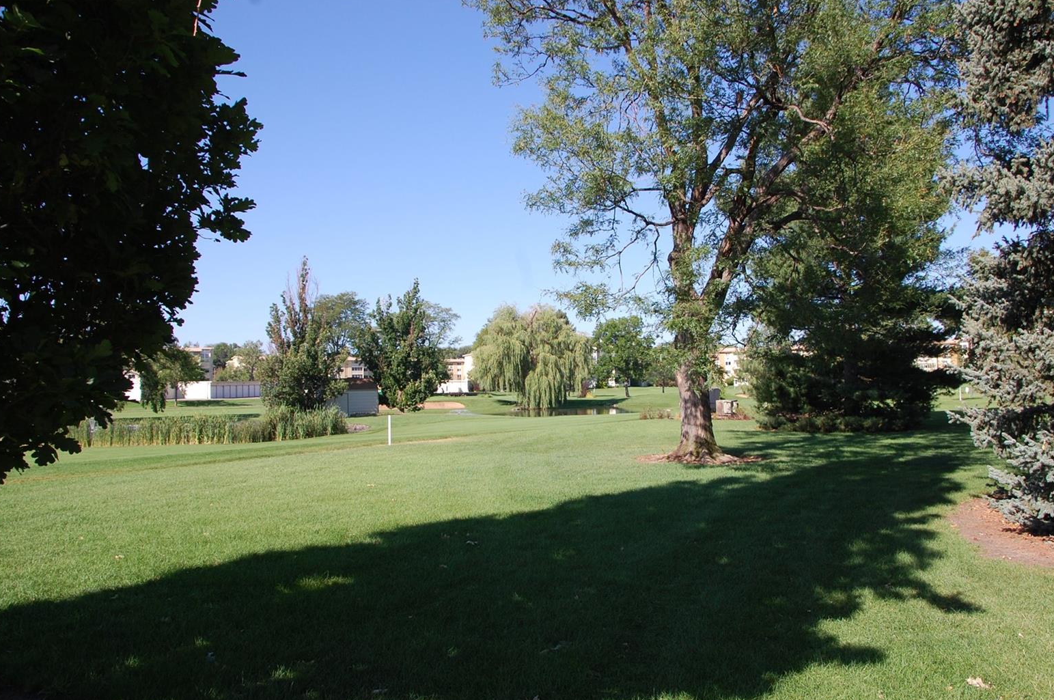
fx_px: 819
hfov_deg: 65.5
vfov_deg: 46.3
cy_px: 360
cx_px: 538
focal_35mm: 28
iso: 200
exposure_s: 1/250
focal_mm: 18
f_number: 8
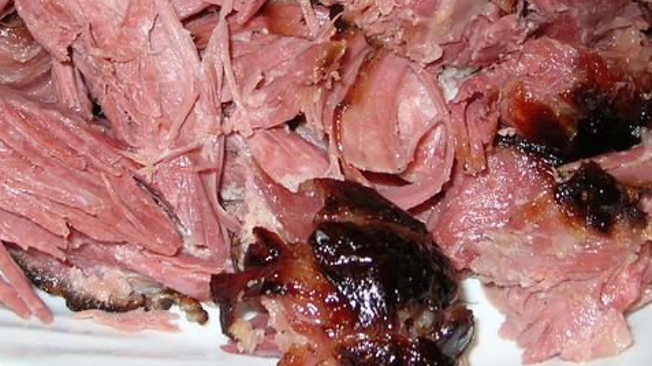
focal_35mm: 74
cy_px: 81
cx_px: 271
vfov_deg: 16.2
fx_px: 1279
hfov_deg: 28.6
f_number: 2.7
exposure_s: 1/60.1
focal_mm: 6
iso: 50
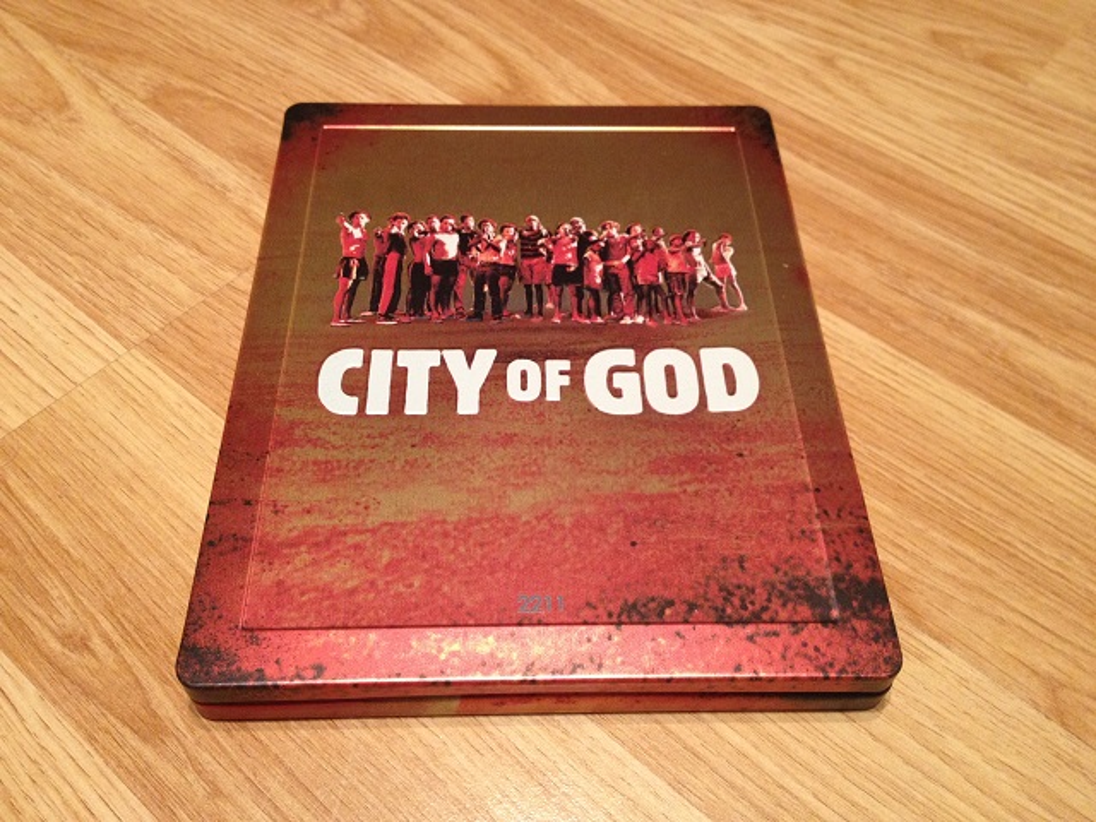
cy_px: 411
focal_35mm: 35
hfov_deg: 52.6
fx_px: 1108
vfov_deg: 40.7
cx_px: 548
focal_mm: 4.28
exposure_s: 1/20
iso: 200
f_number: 2.4
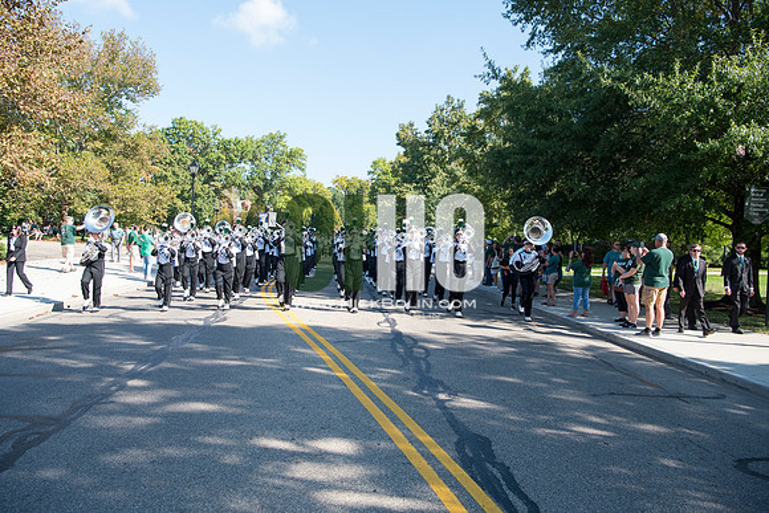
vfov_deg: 45.0
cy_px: 256
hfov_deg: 63.6
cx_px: 384
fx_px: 620
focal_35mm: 29
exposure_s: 1/500
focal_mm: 29
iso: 200
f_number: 5.6
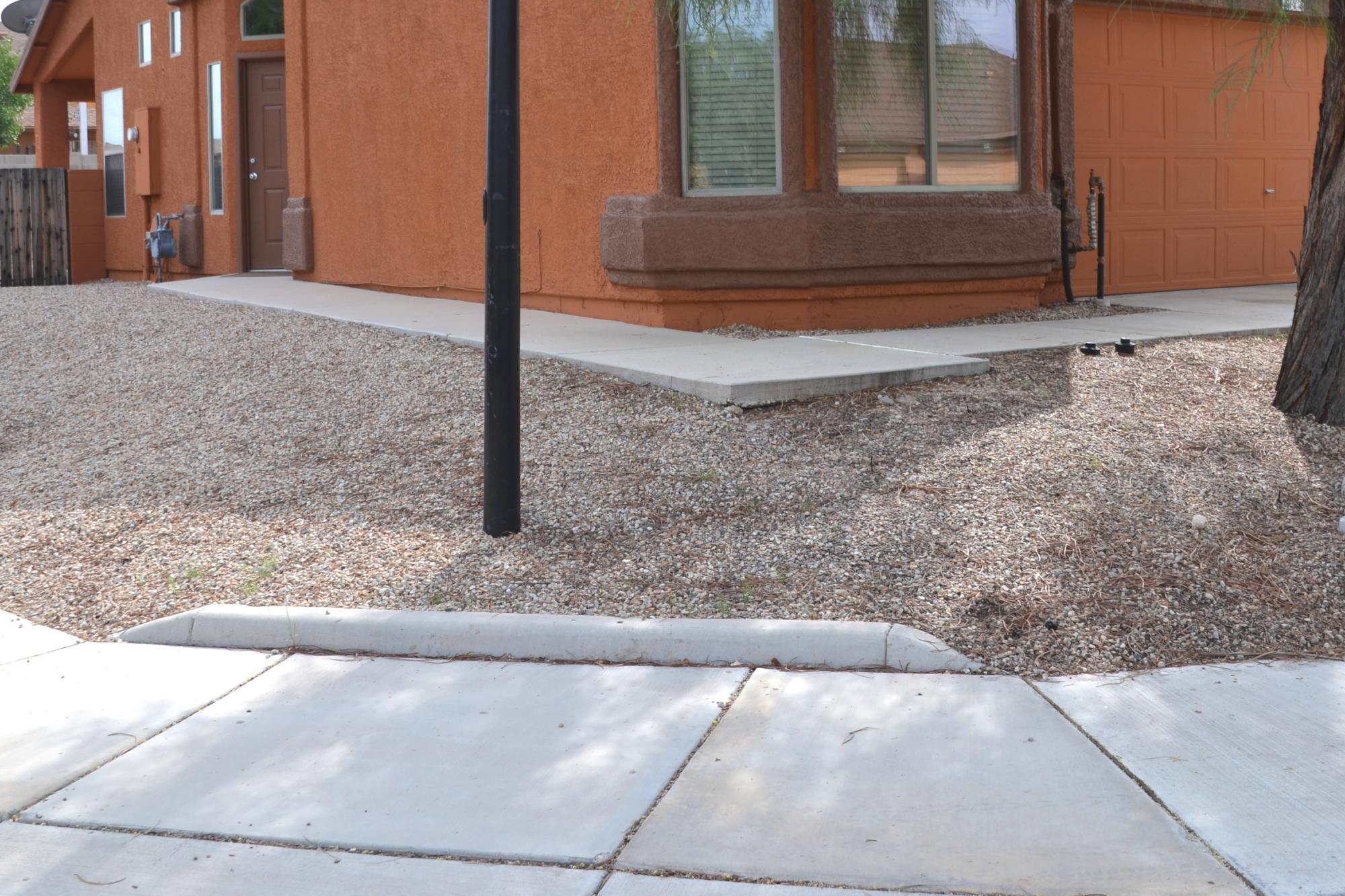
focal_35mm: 45
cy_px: 268
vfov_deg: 29.6
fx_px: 1681
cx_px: 702
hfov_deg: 43.6
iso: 100
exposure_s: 1/250
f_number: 8
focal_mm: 20
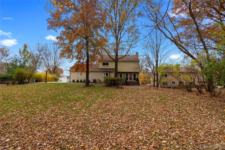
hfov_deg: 61.9
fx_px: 188
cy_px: 75
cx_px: 112
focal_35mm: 30
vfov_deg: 43.6
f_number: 9
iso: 500
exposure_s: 1/640
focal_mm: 30
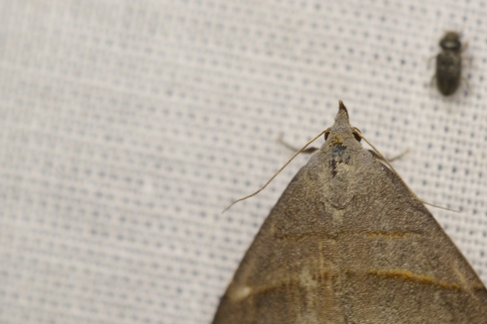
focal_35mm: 543
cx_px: 375
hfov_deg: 3.8
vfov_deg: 2.5
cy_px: 254
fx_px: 7342
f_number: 5
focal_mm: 185
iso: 400
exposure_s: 1/125
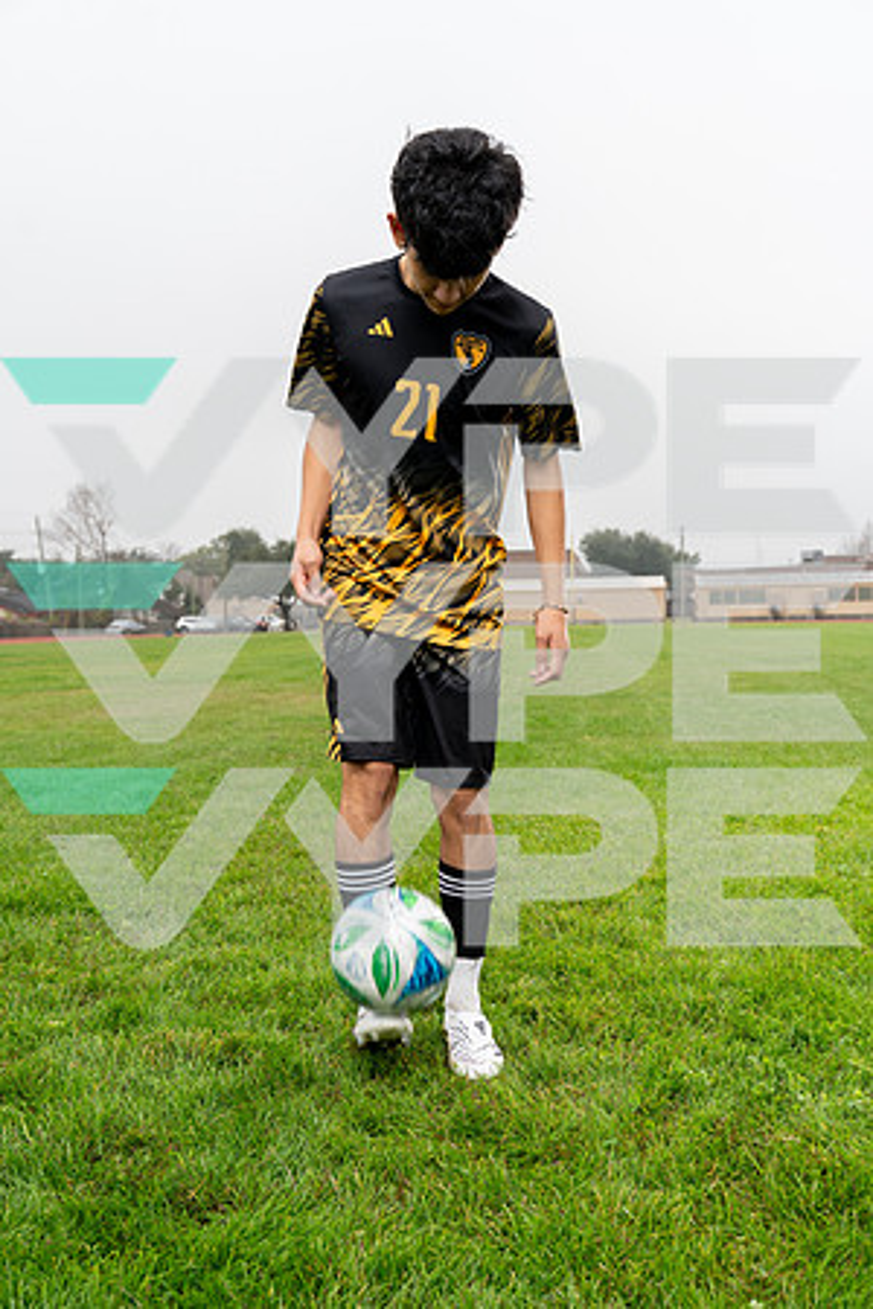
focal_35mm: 38
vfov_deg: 50.7
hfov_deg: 35.1
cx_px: 436
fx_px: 1382
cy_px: 654
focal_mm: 38
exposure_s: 1/200
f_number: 5.6
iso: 250
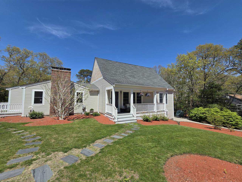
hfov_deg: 106.2
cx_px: 121
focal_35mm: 13
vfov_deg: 89.9
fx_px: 91
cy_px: 91
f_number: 2.2
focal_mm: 2.2
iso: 50
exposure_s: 1/2346
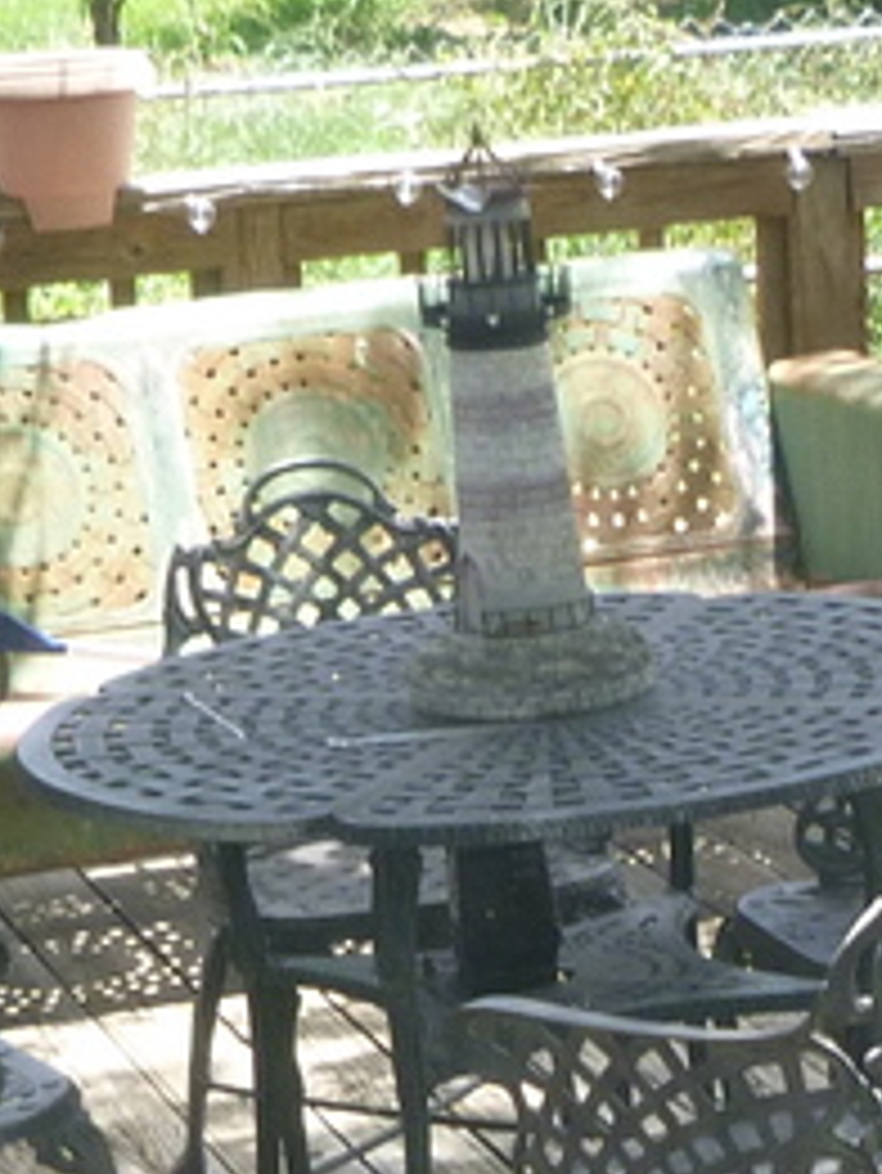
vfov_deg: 14.1
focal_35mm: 138
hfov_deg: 10.6
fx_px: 4684
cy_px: 1080
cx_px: 927
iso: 100
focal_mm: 4.5
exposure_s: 1/80
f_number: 3.9
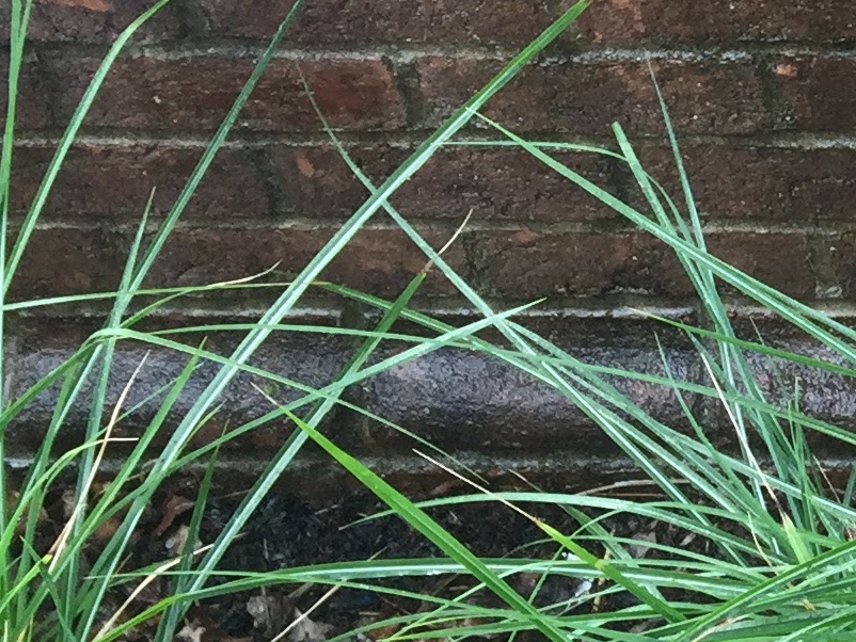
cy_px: -184
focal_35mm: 118
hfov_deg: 14.1
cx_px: 1693
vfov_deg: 12.2
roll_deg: -1.1
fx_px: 2919
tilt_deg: -42.2
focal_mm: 4.15
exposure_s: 1/120
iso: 40
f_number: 2.2
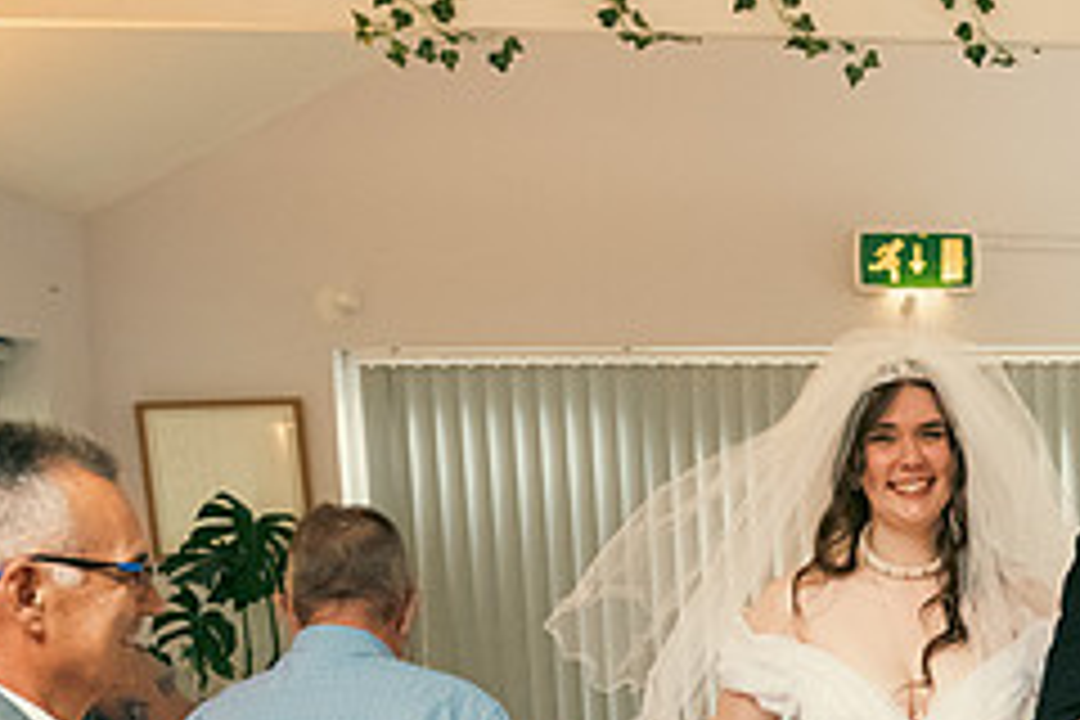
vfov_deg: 21.0
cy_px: 830
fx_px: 1830
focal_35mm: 61
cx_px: 1130
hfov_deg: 30.1
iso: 1600
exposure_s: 1/160
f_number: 3.5
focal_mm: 24
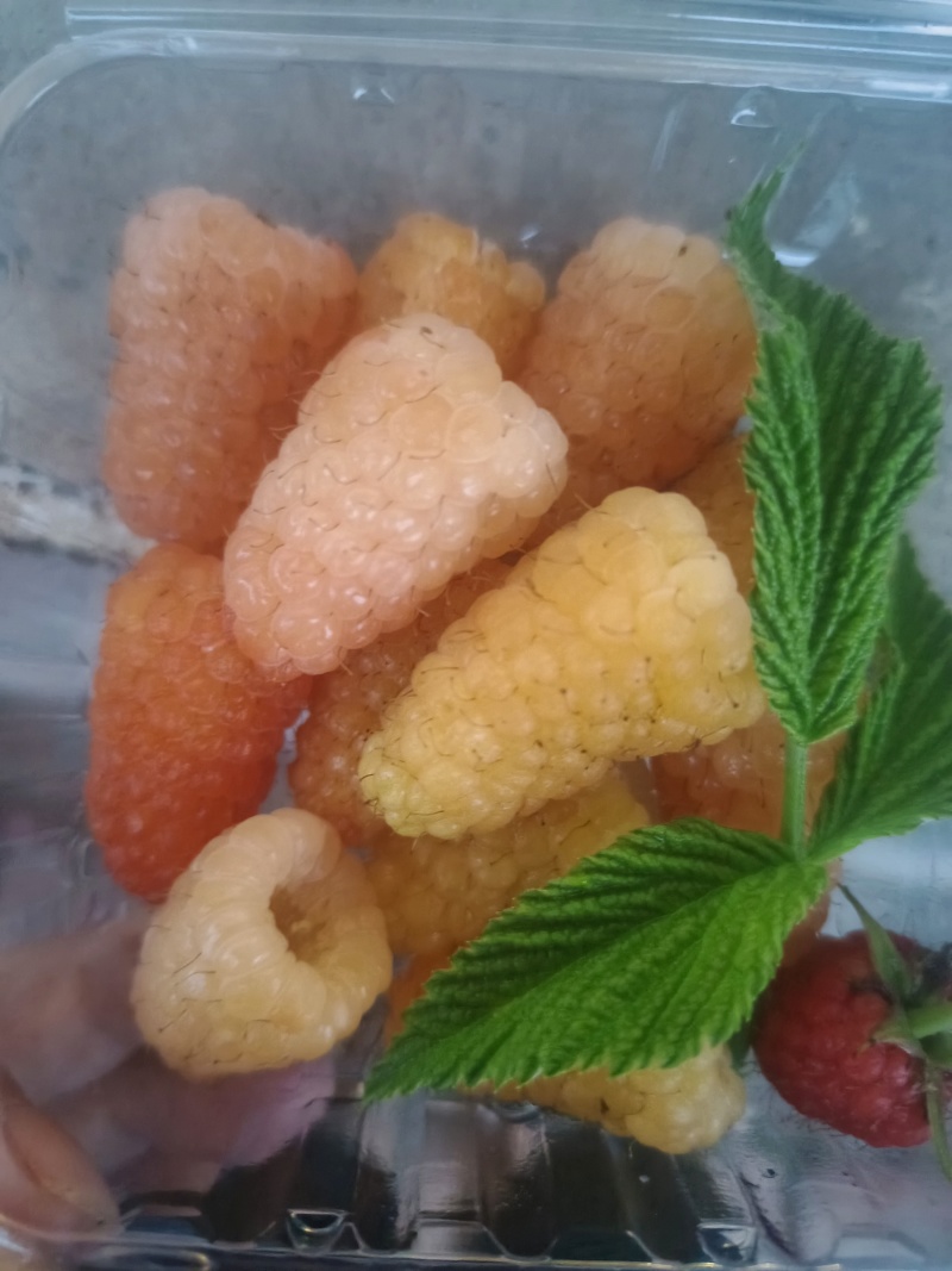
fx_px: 844
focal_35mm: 23
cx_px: 476
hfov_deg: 58.9
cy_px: 636
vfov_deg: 73.9
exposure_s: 1/14.3
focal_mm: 5.59
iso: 11770
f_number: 1.88
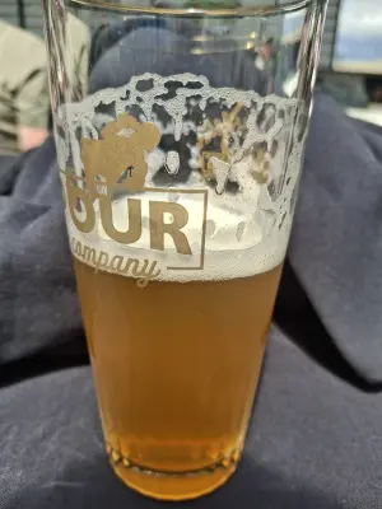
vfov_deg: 69.4
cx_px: 191
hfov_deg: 54.9
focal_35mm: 25
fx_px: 368
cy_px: 254
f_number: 1.8
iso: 32
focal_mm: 4.69
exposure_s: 1/1159
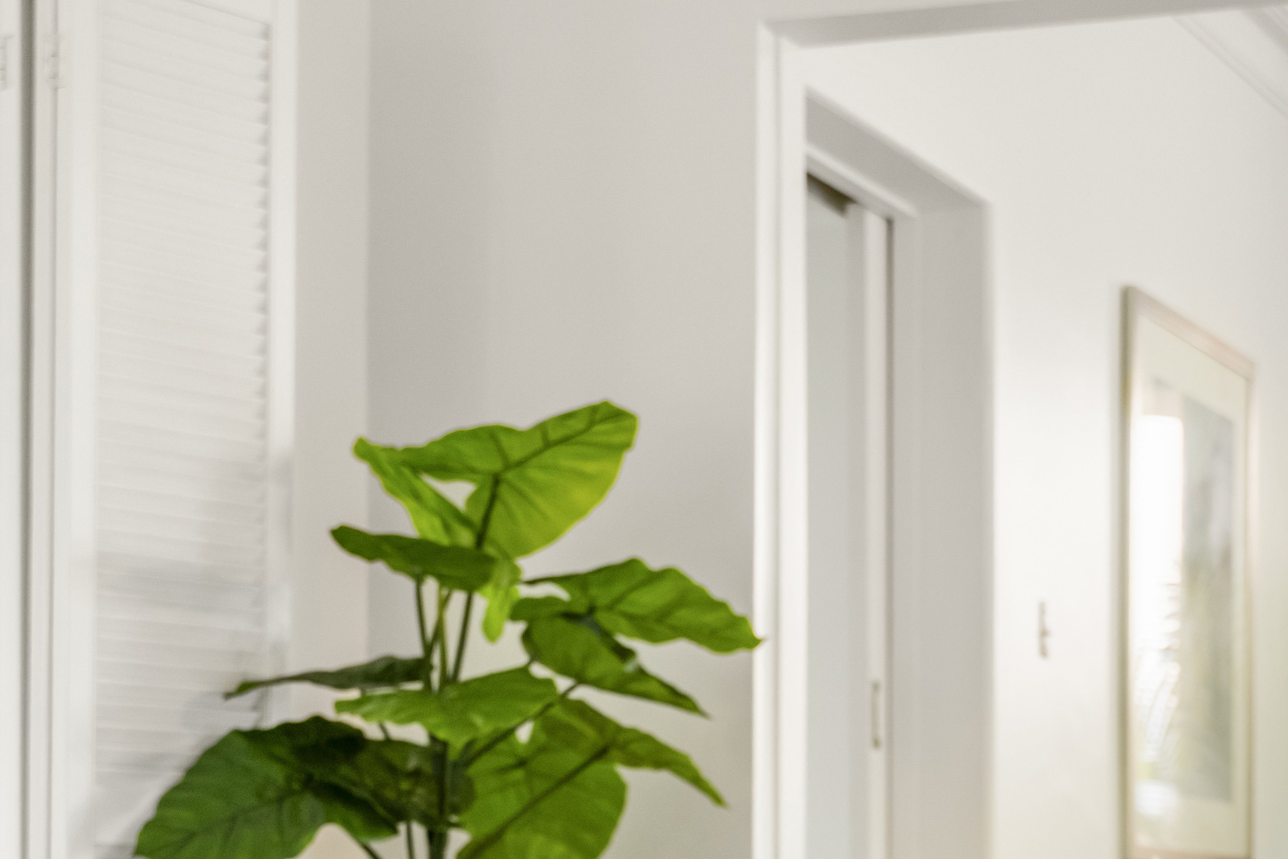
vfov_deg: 13.6
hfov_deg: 20.7
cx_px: 894
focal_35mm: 98
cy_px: 945
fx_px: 3517
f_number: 2.8
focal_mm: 33.1
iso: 320
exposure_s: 1/80
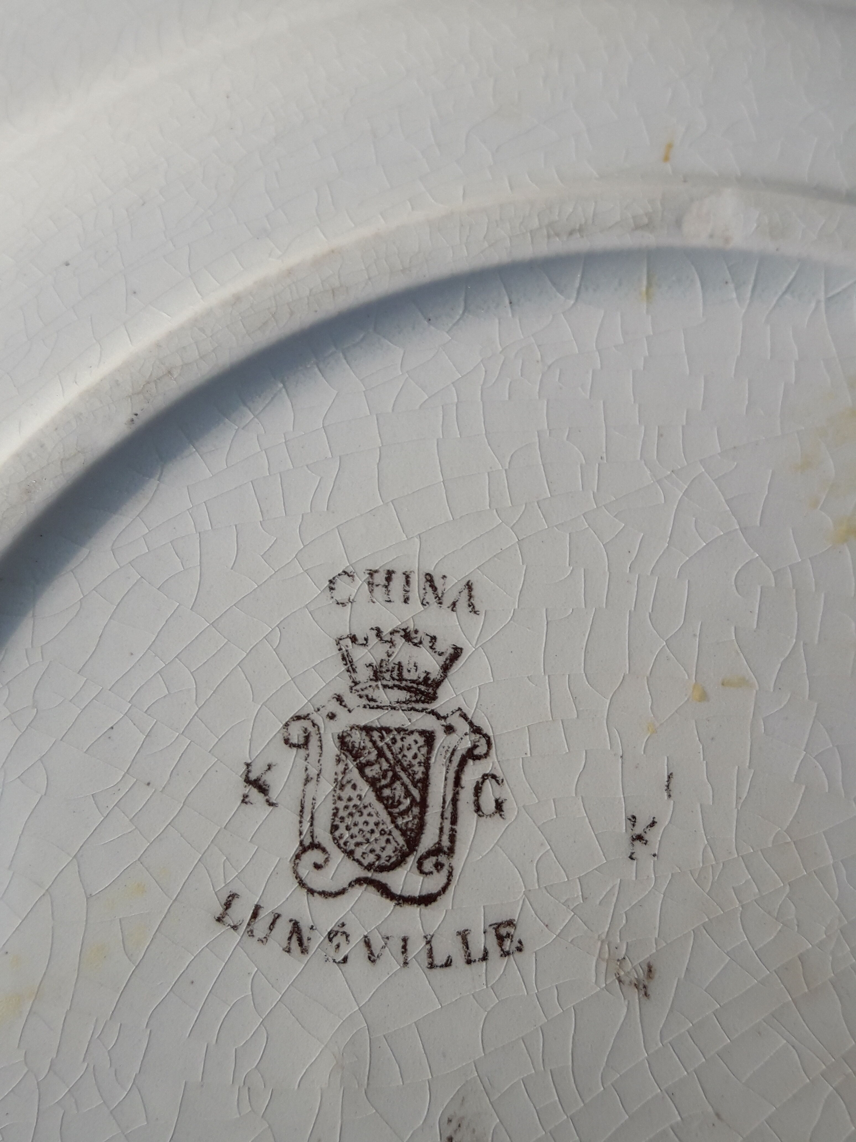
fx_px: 923
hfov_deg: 49.7
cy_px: 571
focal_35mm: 28
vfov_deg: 63.4
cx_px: 428
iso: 40
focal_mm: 3.7
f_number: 1.9
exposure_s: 1/1089
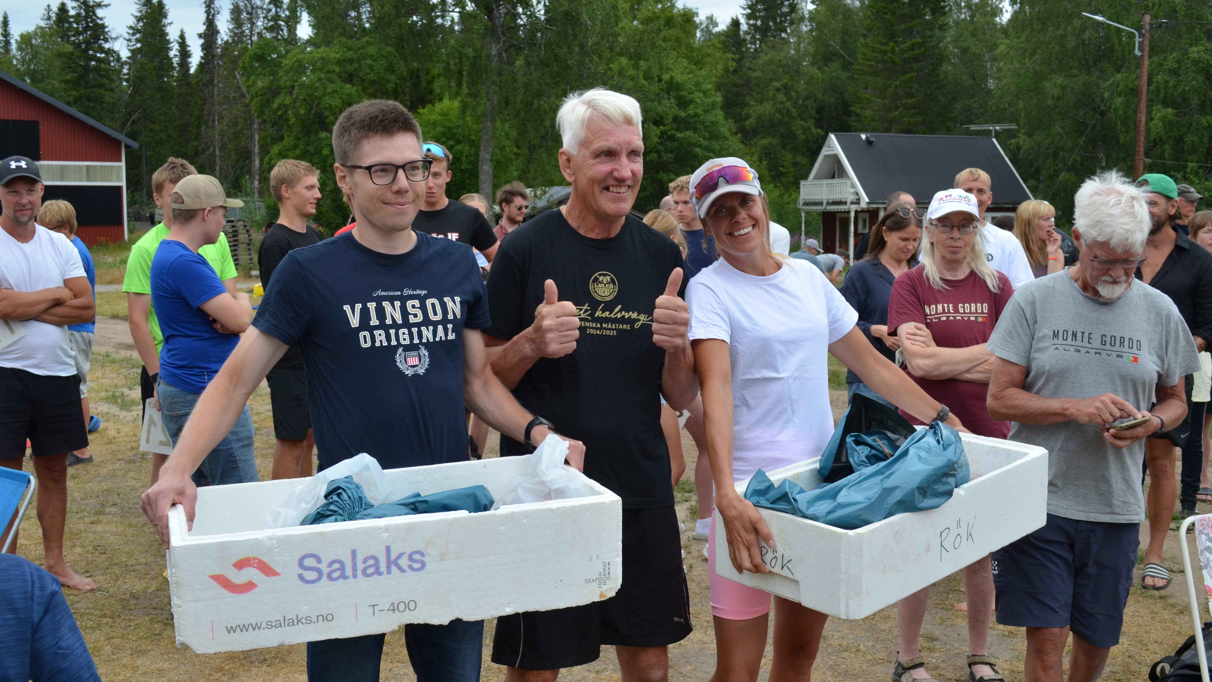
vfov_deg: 31.2
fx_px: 1221
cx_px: 610
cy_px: 333
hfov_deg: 52.8
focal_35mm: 38
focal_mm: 24
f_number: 7.1
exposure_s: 1/200
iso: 200
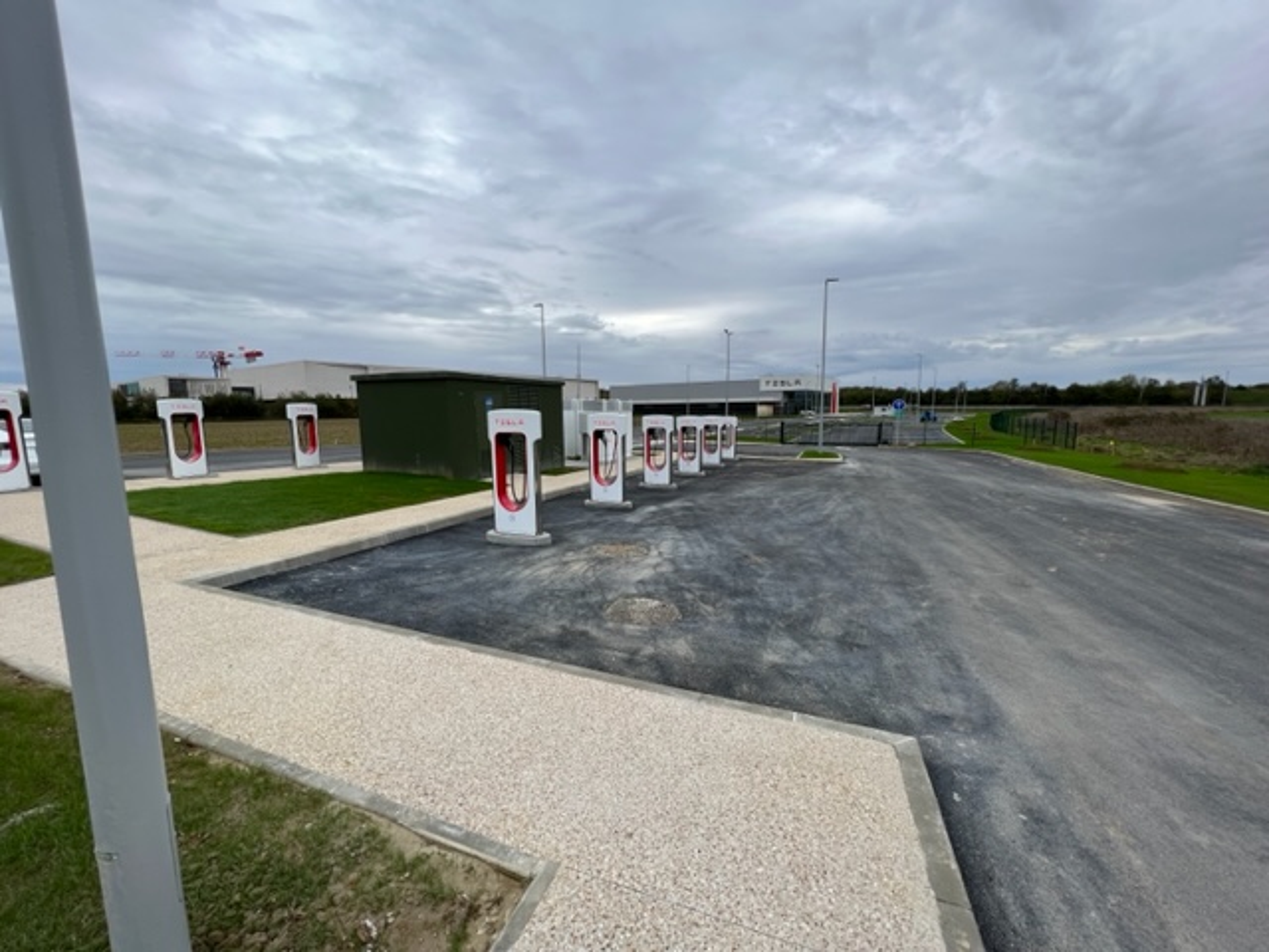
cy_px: 476
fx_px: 477
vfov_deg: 89.9
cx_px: 634
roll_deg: +0.2
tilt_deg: -7.6
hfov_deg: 106.2
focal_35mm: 13
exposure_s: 1/461
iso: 32
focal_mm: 1.57
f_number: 1.8
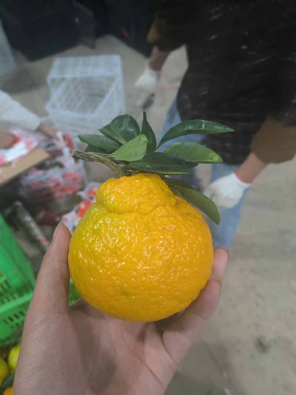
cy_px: 198
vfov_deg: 65.3
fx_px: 308
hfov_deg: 51.3
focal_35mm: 27
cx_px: 148
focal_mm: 5.52
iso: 5233
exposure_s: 1/50
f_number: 1.9
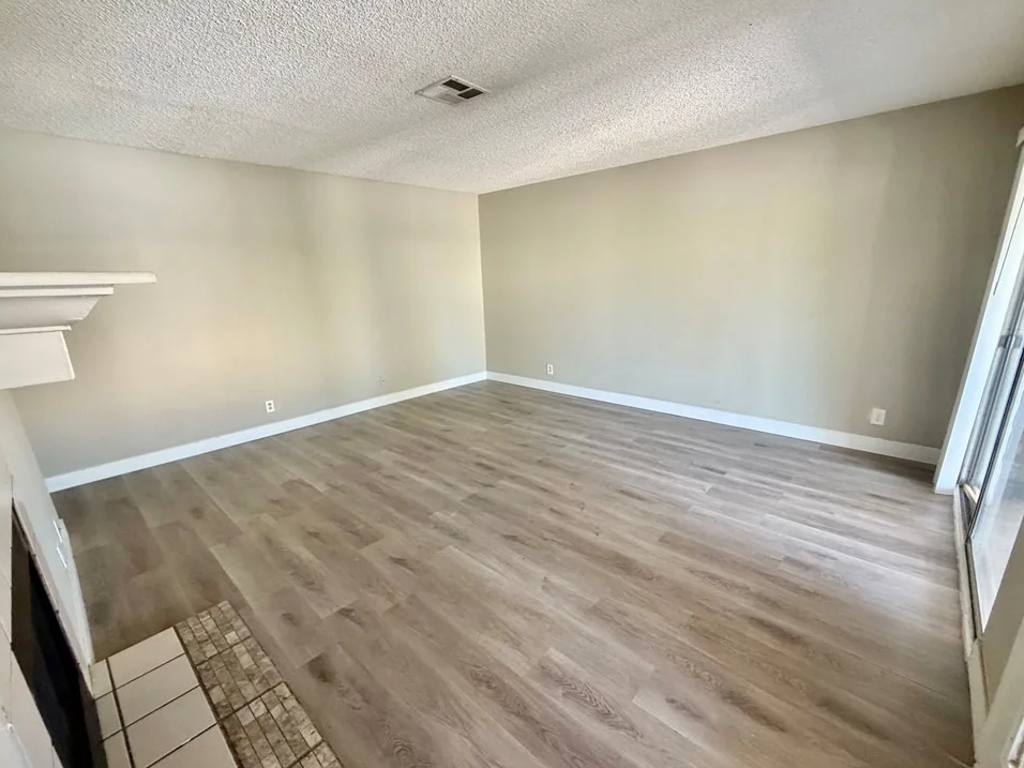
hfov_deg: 98.2
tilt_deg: -16.1
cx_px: 523
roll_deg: +1.6
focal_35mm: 15
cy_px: 400
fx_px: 444
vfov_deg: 81.7
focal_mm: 2.22
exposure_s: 1/60
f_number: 2.2
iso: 320
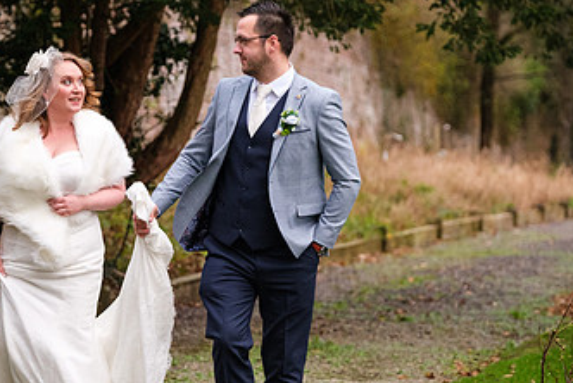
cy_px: 204
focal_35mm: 244
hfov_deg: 8.4
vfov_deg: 5.6
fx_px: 3887
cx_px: 243
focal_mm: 83.8
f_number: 2.8
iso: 2000
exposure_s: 1/160
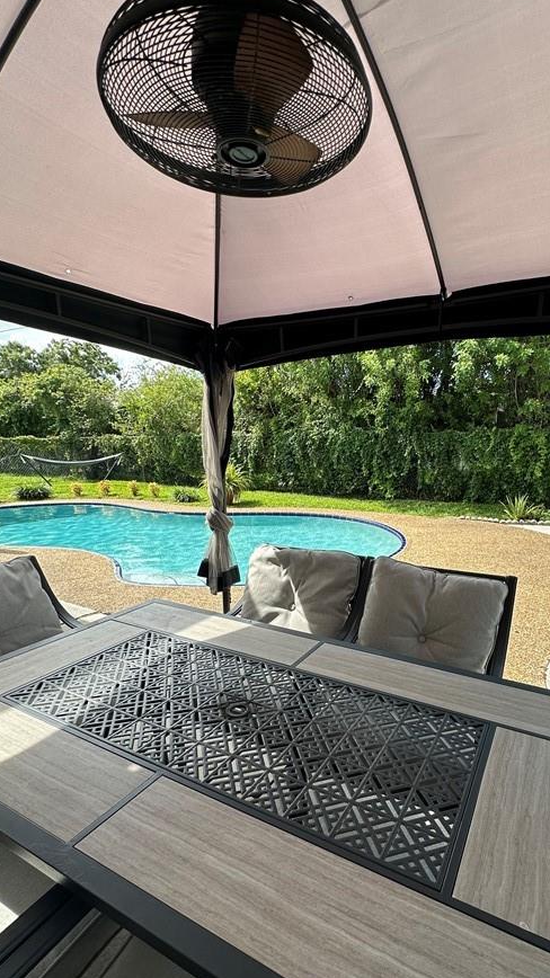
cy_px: 559
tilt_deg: -14.9
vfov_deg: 92.1
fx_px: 467
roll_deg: +0.9
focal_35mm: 18
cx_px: 335
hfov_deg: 60.4
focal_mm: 2.22
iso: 40
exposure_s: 1/504
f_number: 2.2
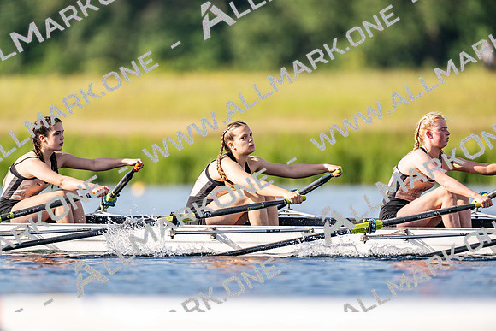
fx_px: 8268
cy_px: 166
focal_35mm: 600
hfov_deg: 3.4
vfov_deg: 2.3
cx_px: 248
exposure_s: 1/2500
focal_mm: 600
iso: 360
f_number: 4
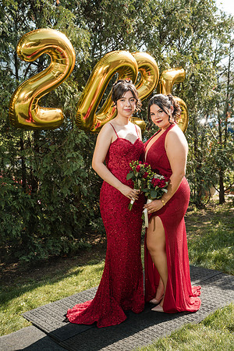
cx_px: 117
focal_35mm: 43
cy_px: 176
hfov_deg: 31.2
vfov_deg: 45.4
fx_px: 419
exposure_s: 1/250
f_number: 5
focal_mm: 43
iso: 200
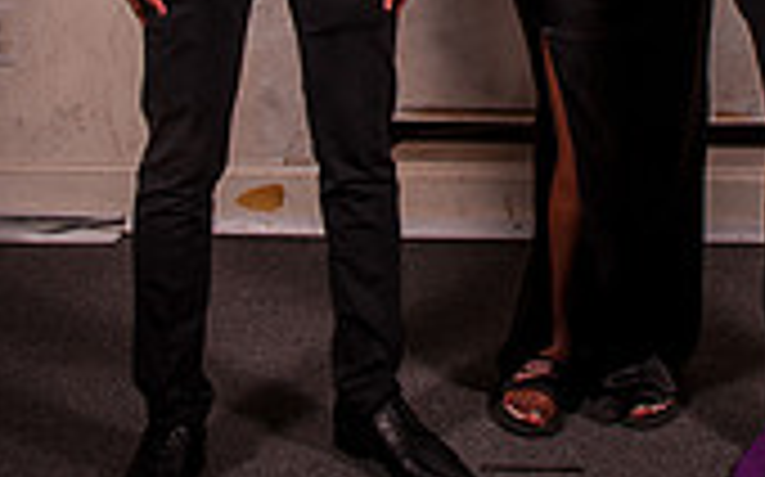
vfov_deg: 11.3
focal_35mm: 109
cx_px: 524
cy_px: -338
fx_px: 2271
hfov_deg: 19.1
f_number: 14
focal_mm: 27
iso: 200
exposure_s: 1/125
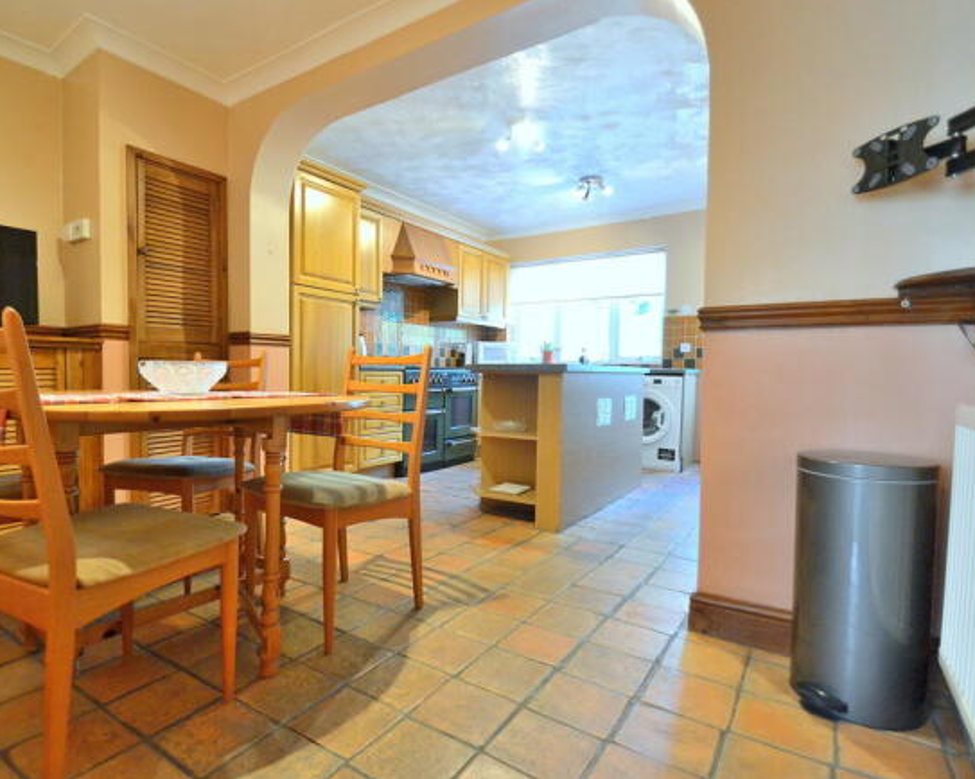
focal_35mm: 17
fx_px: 490
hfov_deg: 89.4
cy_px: 389
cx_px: 437
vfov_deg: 76.9
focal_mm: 10
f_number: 3.5
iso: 720
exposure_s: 1/60
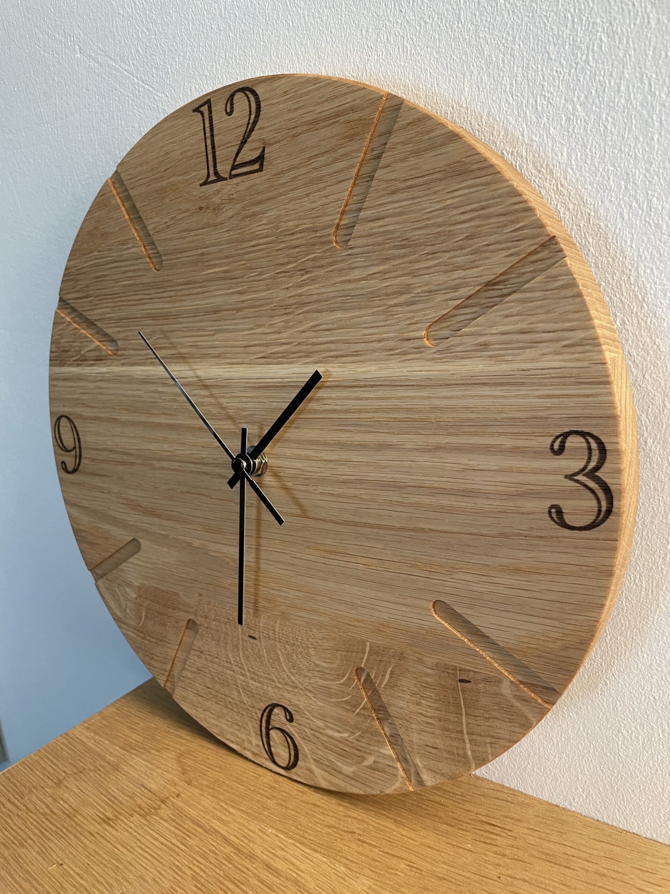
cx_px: 335
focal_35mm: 26
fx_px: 671
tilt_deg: -15.1
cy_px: 447
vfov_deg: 67.3
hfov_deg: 53.1
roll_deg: +4.9
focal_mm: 4.2
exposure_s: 1/59
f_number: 1.6
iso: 125
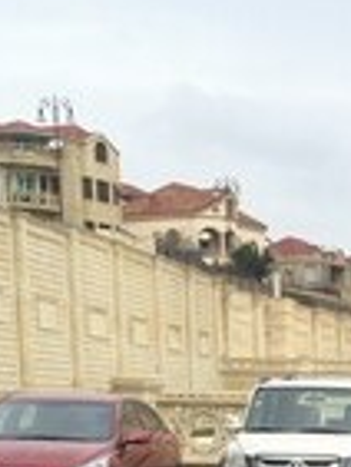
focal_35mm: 102
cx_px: 526
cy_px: 643
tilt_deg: -11.0
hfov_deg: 13.7
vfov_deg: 17.7
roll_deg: +1.2
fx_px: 1377
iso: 32
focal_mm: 4.15
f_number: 2.2
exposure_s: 1/432
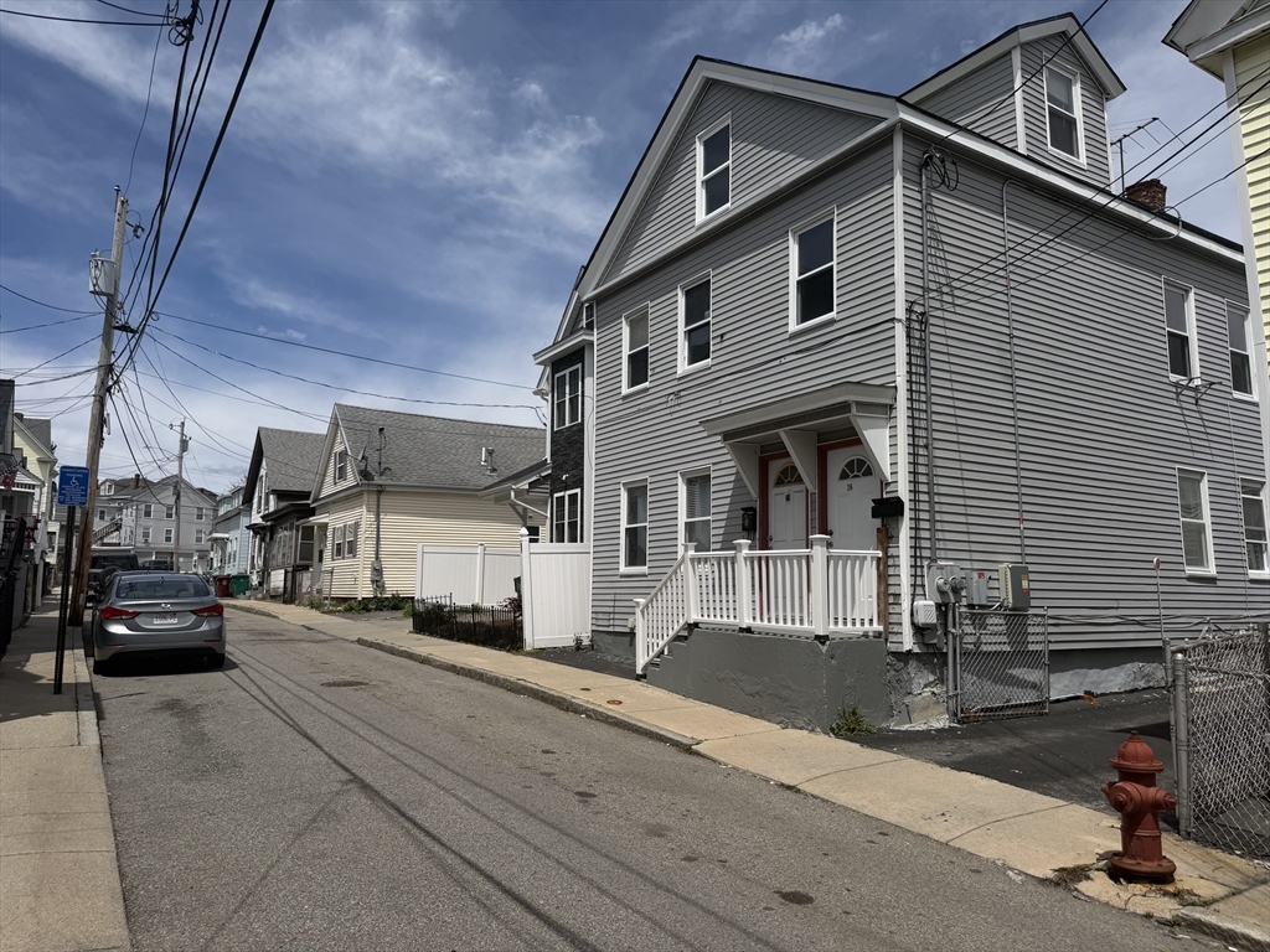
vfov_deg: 56.8
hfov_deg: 71.6
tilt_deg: +7.4
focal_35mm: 24
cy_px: 476
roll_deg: -0.7
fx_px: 881
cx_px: 635
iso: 80
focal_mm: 6.76
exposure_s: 1/9091
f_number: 1.78
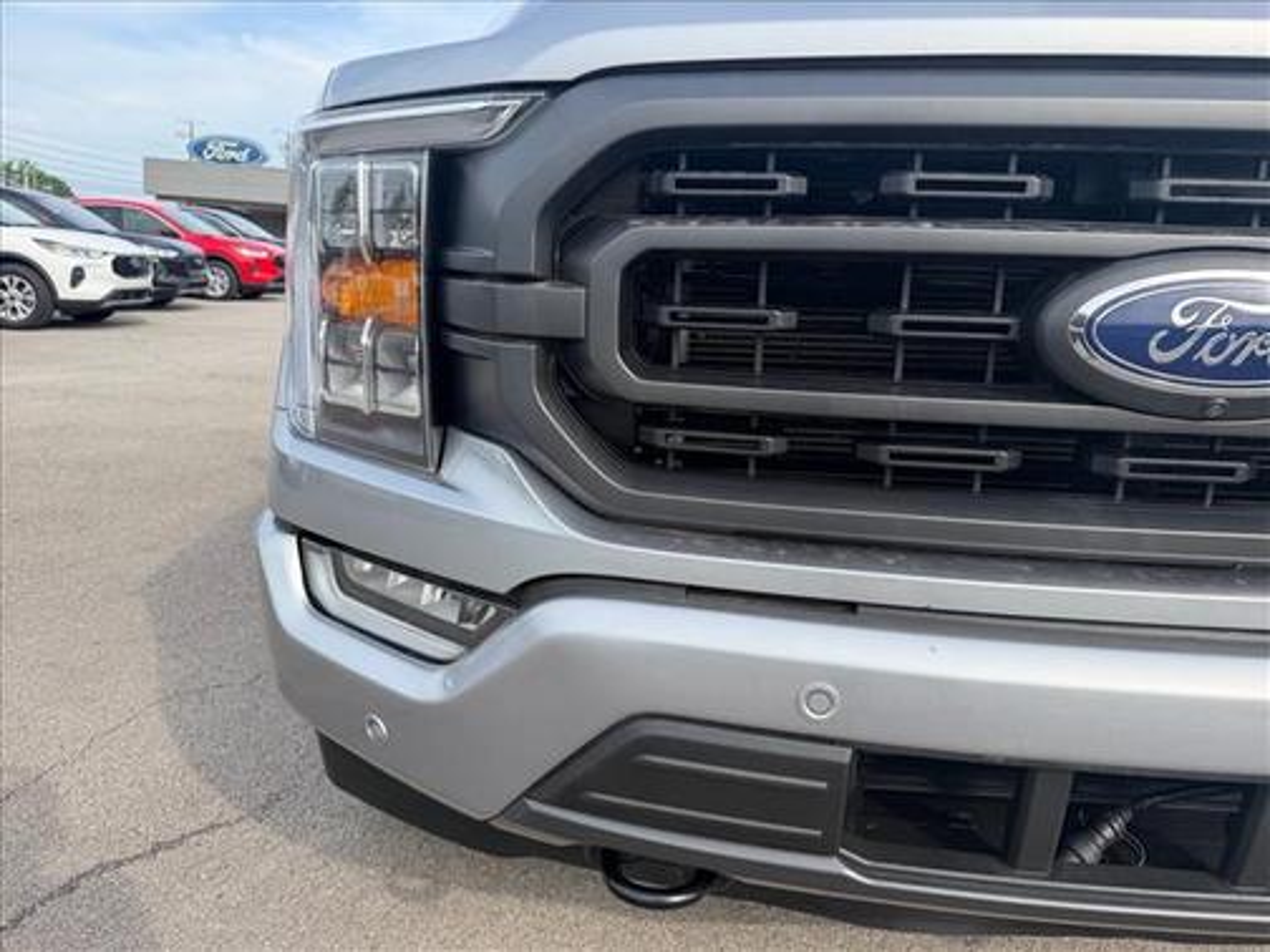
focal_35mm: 24
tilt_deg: -10.8
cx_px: 635
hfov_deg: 71.6
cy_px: 476
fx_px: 881
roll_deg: -5.0
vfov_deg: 56.8
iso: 100
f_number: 1.78
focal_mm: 6.76
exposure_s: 1/1689
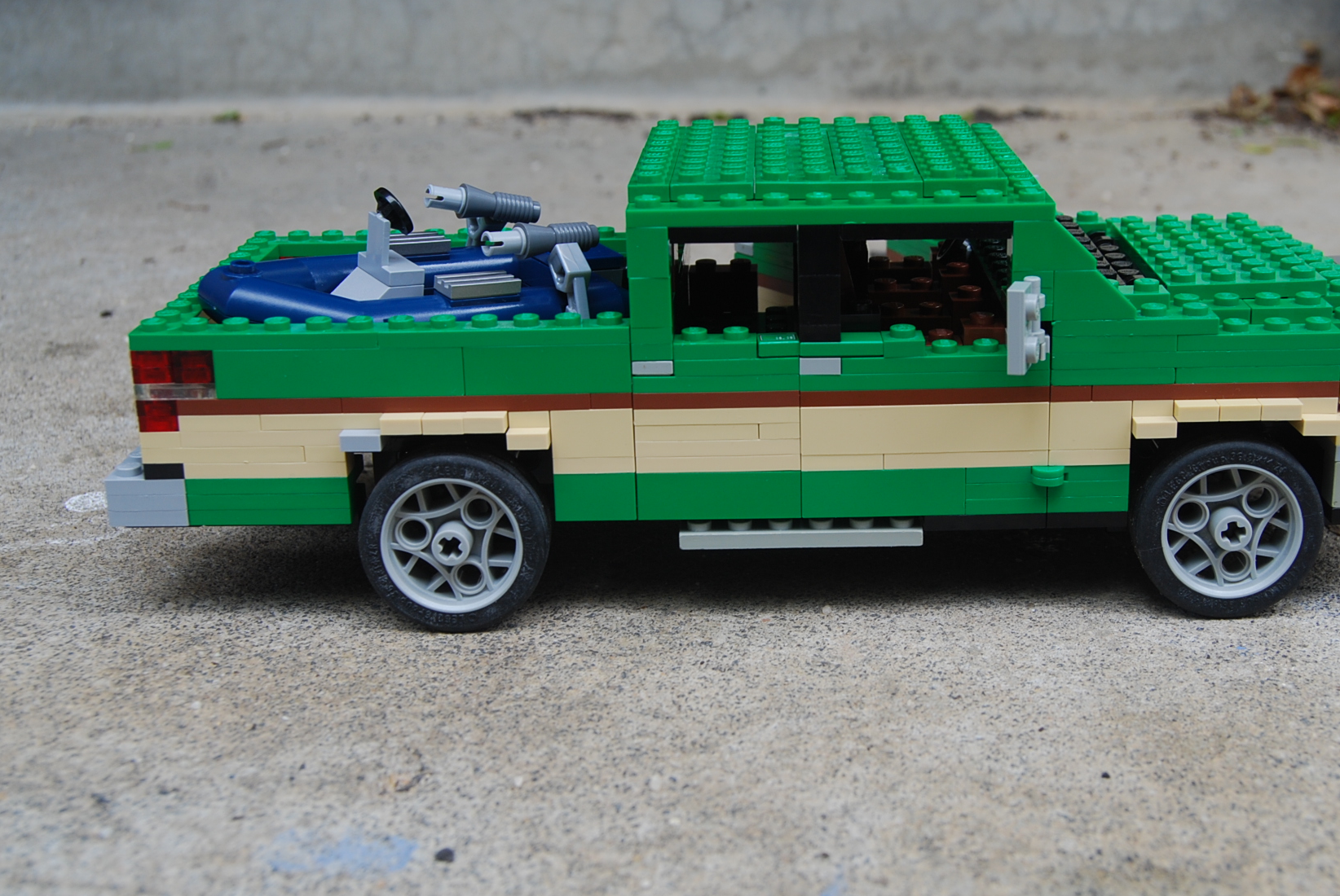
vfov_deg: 25.6
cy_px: 466
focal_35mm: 53
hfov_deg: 37.4
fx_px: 1975
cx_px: 745
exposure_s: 1/60
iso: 160
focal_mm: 30
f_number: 8
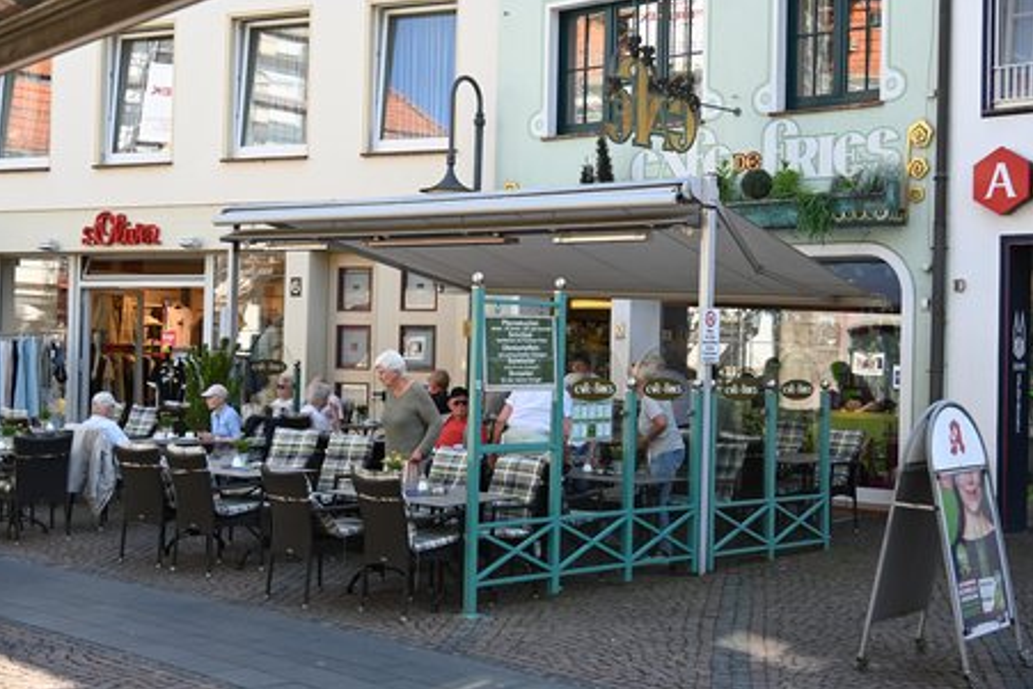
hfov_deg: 38.9
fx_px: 1464
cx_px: 518
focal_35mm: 51
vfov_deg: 26.5
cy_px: 347
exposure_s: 1/250
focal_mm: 50
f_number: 5.6
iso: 280
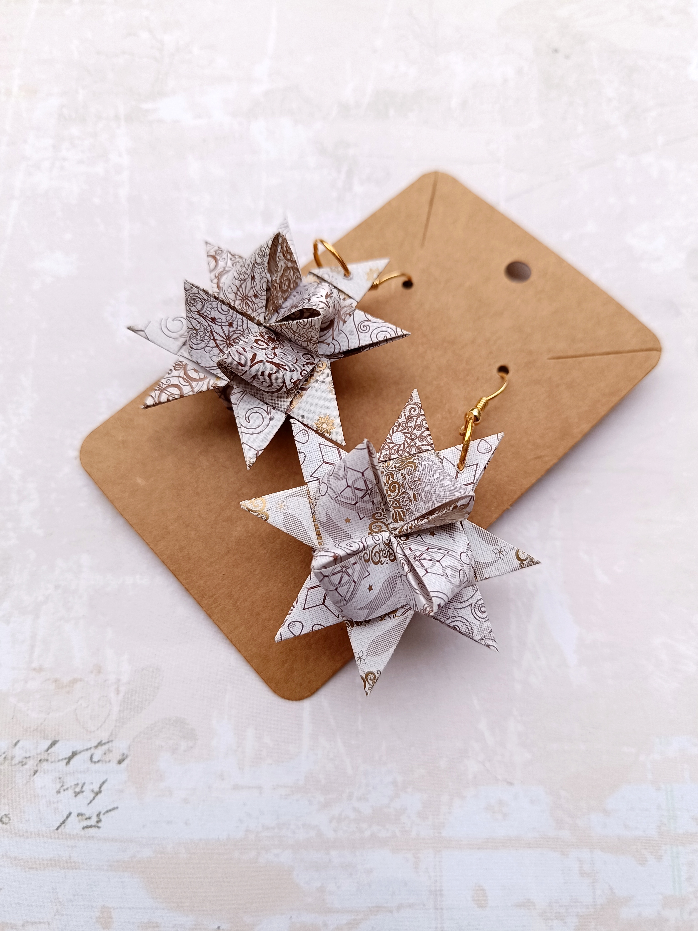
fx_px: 645
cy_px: 466
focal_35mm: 24
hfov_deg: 56.8
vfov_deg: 71.6
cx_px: 349
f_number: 1.88
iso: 223
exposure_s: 1/101
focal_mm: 5.59
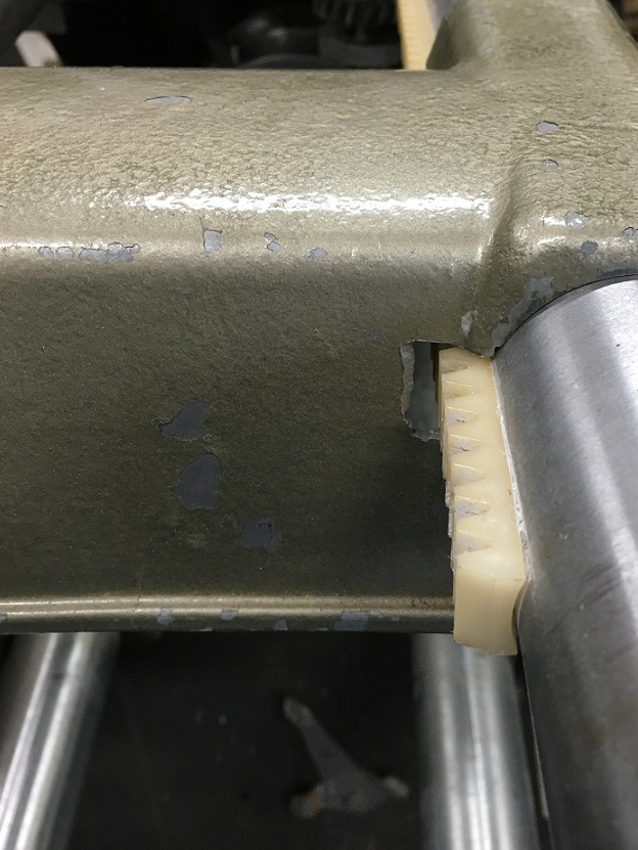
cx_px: 398
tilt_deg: -38.0
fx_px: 933
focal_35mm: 38
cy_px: 444
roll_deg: -0.7
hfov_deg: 37.5
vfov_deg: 48.9
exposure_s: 1/30
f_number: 2.2
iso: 80
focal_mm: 4.15
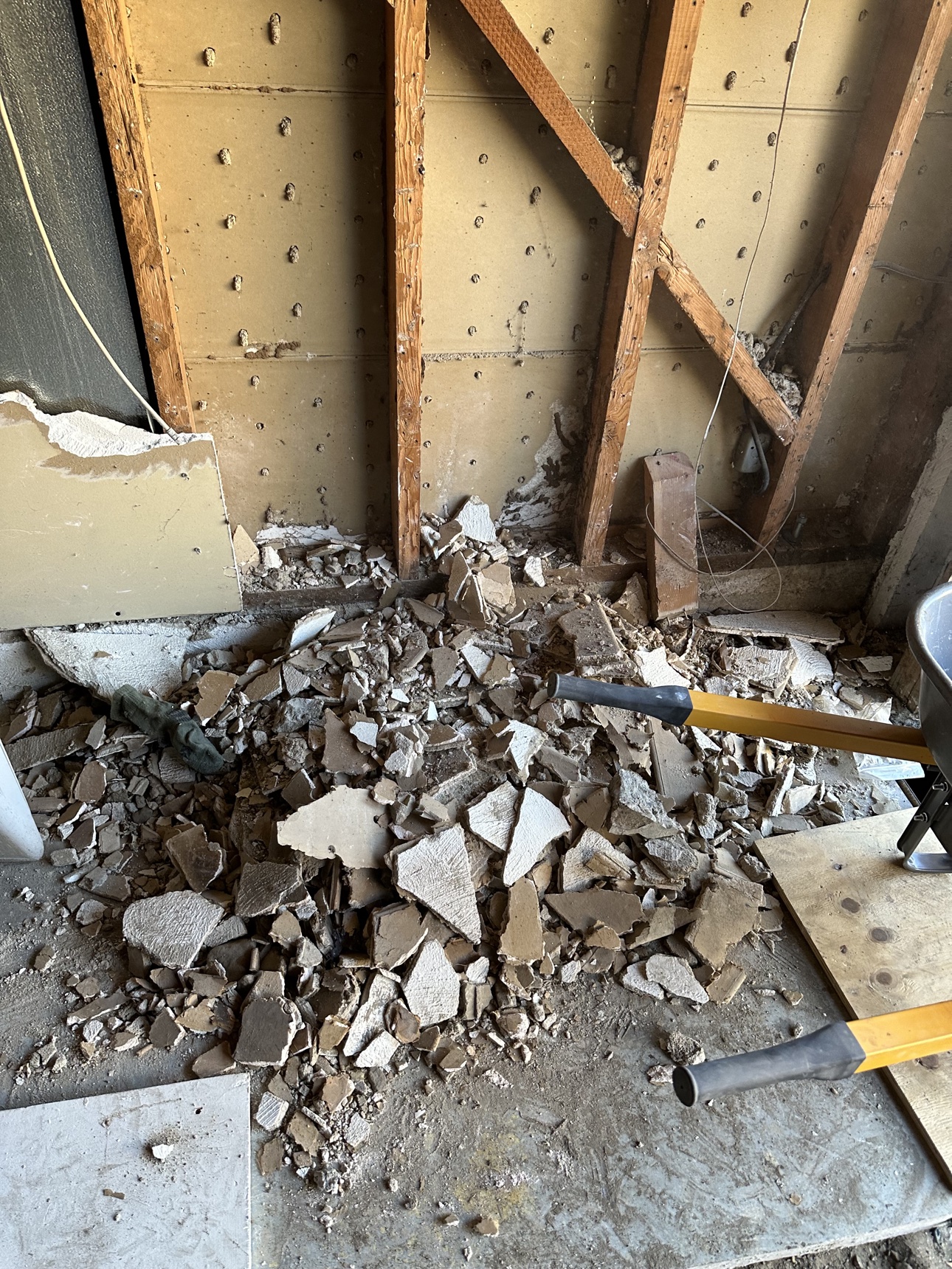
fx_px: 880
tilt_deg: -42.5
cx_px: 476
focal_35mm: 24
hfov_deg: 56.8
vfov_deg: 71.6
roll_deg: -3.0
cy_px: 634
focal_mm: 6.86
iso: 200
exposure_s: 1/121
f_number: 1.78
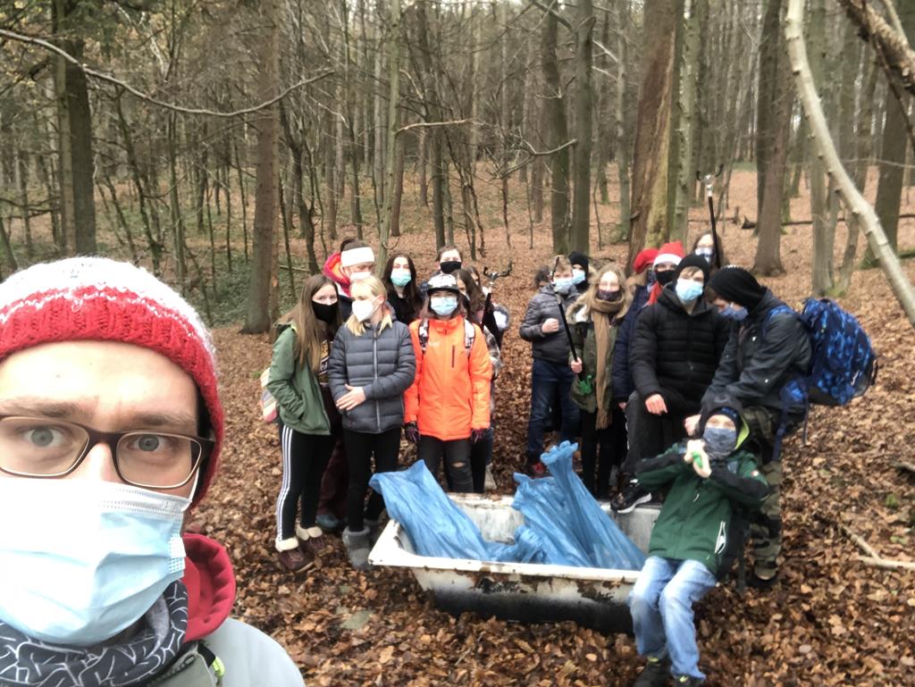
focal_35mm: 32
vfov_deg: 44.2
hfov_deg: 56.8
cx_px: 458
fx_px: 846
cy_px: 344
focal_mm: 2.87
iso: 100
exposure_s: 1/60
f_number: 2.2
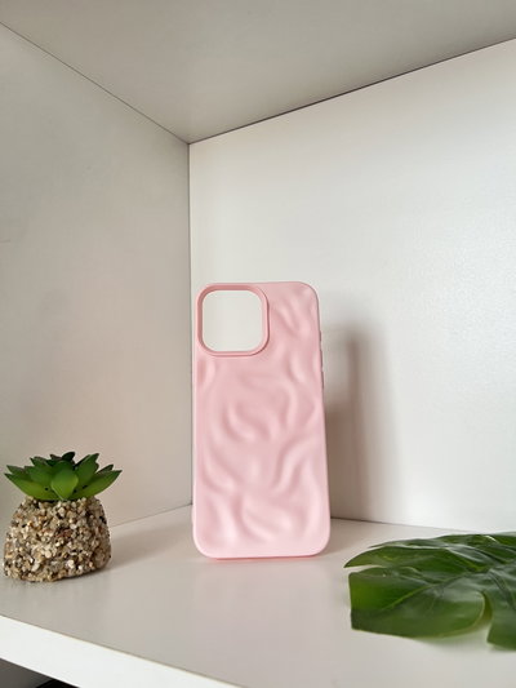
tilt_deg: +4.4
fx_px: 517
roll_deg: +3.2
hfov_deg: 53.1
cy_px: 344
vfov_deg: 67.3
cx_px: 258
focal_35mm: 26
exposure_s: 1/50
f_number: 1.5
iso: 80
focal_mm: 5.7
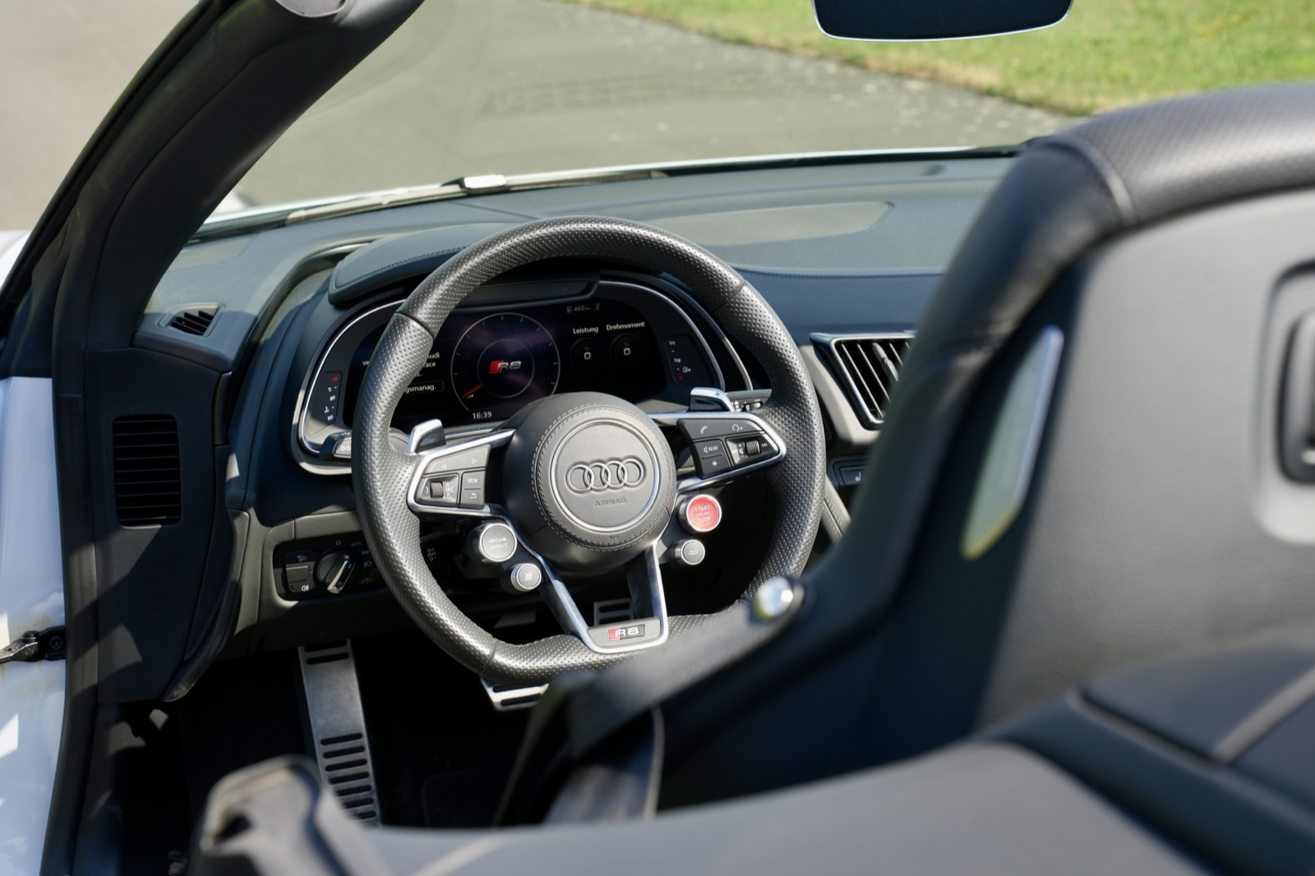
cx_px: 658
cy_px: 438
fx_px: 1935
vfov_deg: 25.5
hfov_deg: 37.5
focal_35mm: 53
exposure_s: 1/250
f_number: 7.1
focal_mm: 53
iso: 200
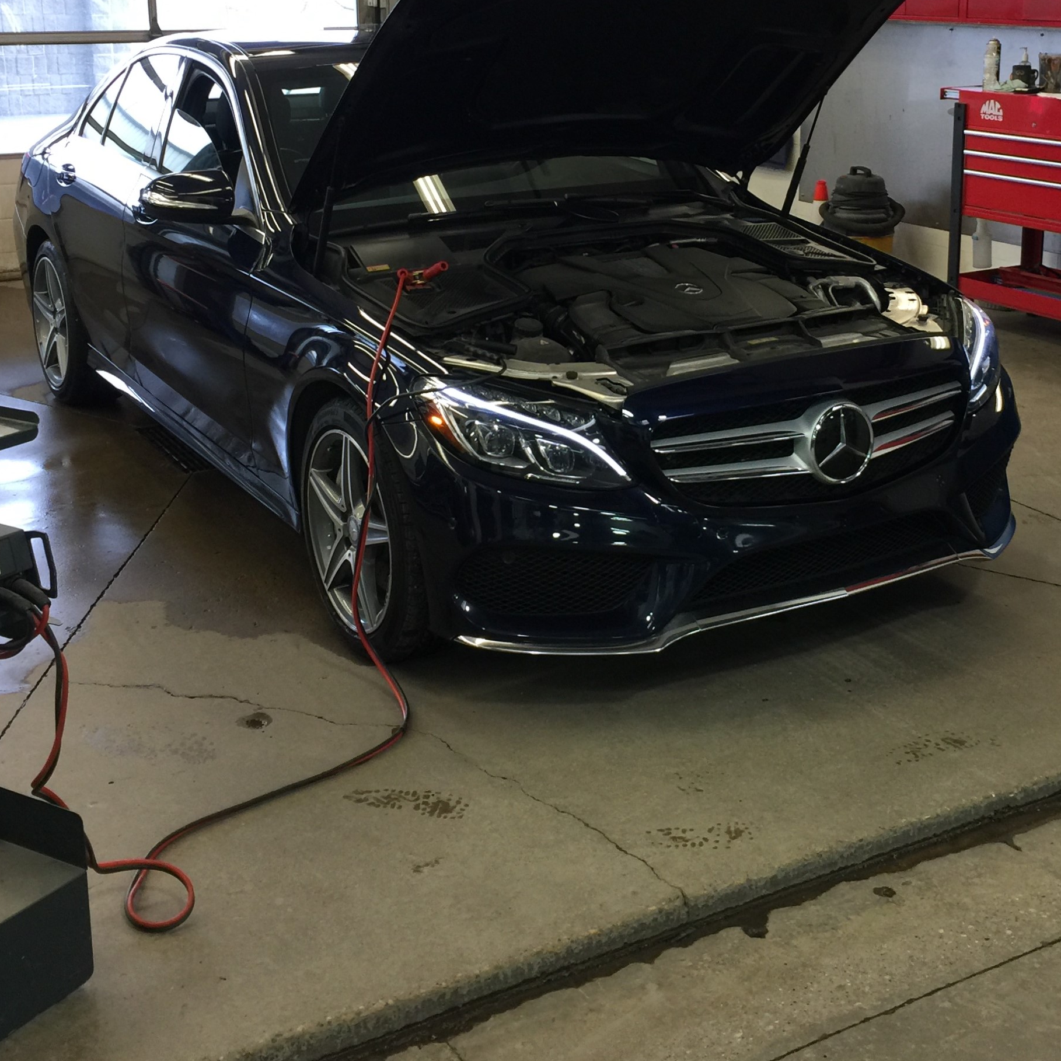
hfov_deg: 36.7
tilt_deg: -11.7
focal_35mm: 46
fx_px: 1595
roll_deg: -1.2
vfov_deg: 36.2
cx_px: 617
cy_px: 310
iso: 40
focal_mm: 4.15
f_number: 2.2
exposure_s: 1/30
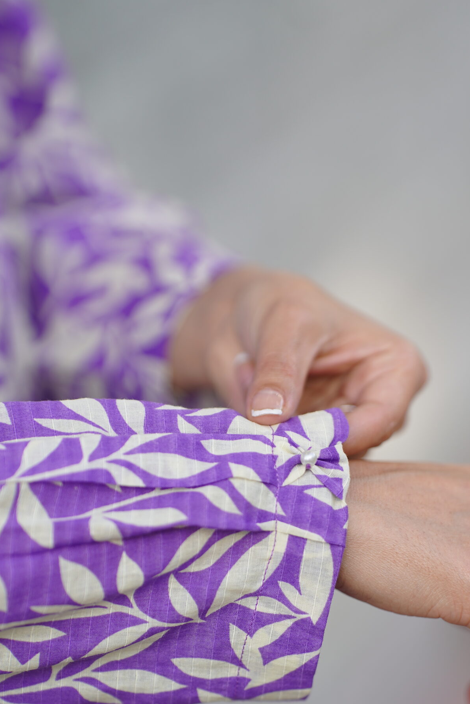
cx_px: 283
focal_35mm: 50
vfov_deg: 39.2
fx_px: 979
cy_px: 458
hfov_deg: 26.9
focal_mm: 35
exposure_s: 1/800
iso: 100
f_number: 1.6
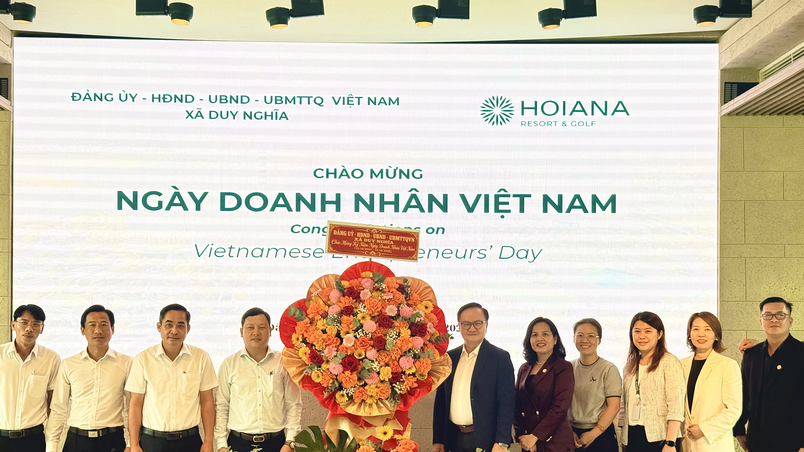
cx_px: 394
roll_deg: -0.4
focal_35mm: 56
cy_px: 303
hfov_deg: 37.2
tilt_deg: +2.4
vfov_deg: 21.4
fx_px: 1194
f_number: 1.78
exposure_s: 1/434
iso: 64
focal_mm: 6.76
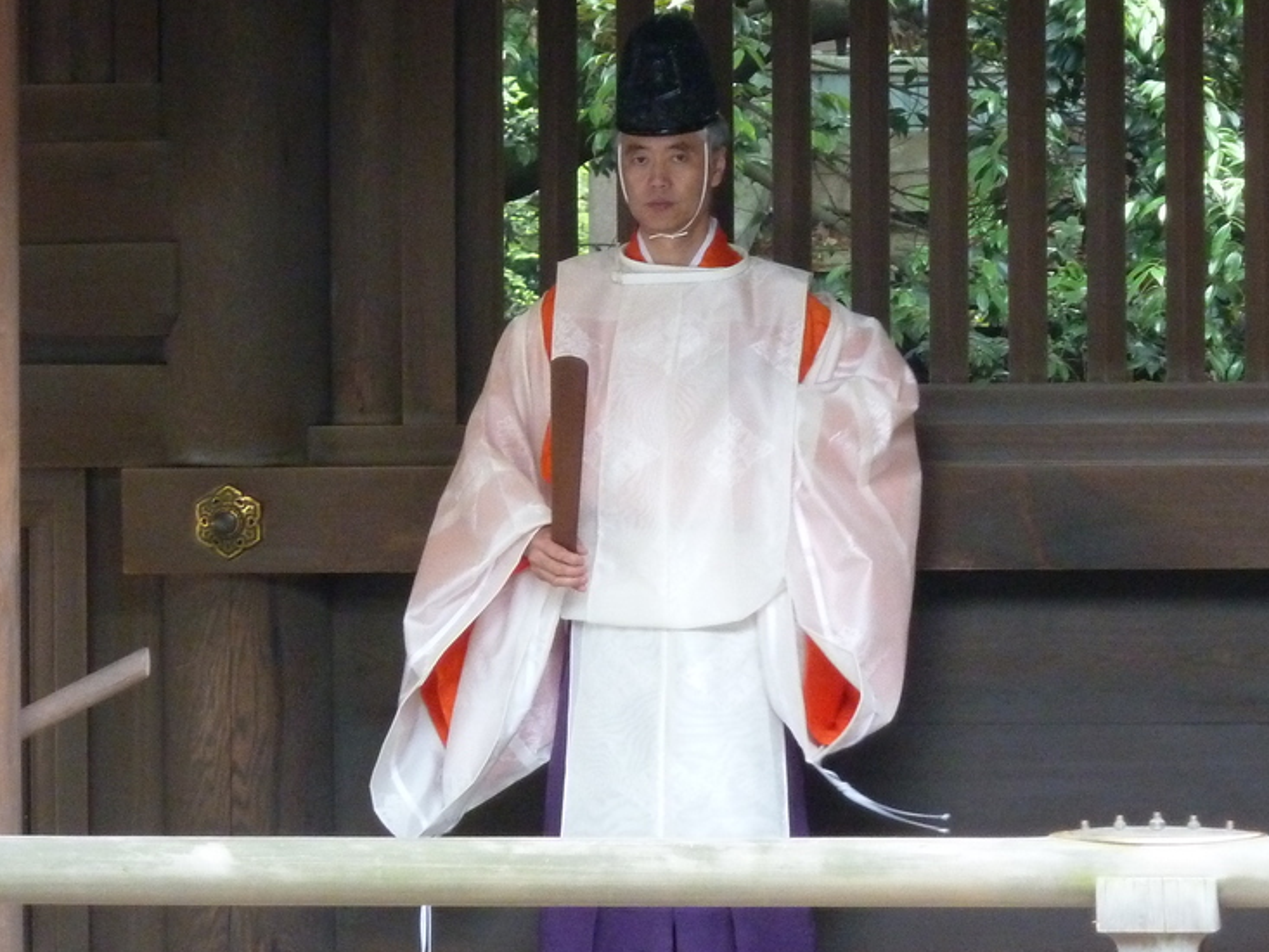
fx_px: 11770
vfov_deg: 4.6
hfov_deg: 6.2
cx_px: 983
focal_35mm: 321
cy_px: 348
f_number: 4.5
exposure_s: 1/50
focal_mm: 32.1
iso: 500
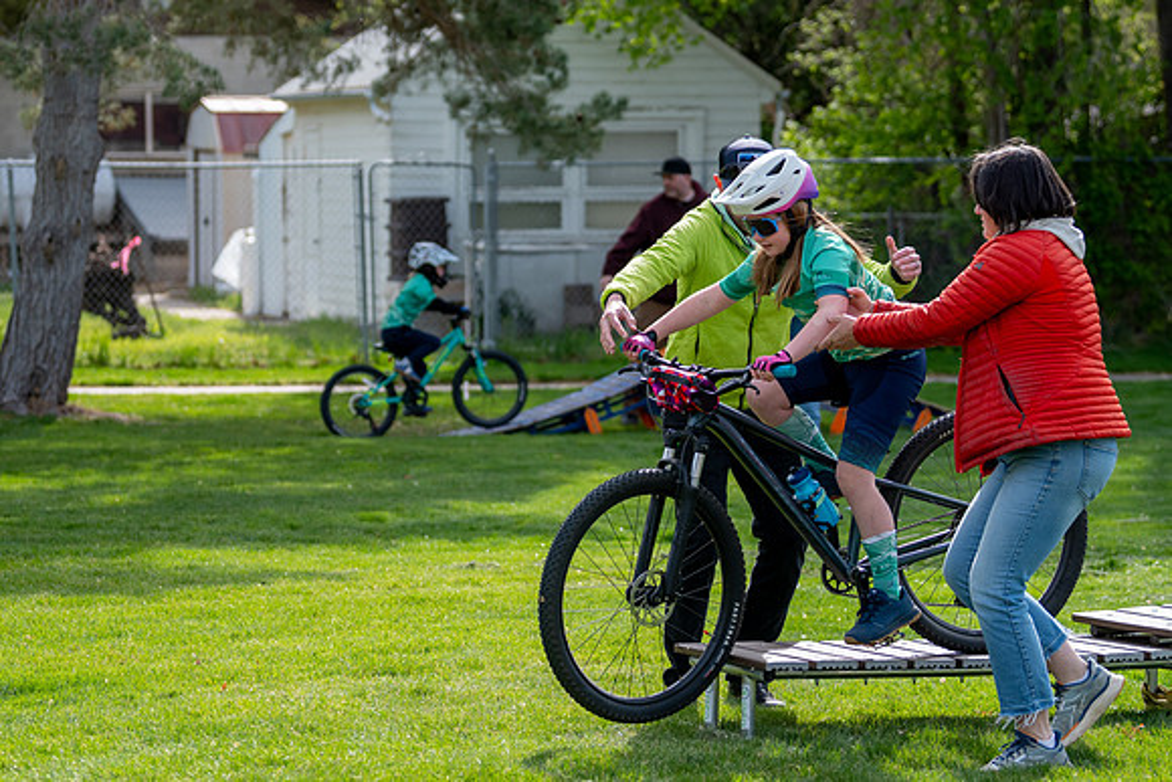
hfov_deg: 15.2
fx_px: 4383
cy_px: 391
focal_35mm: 135
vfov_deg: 10.2
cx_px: 572
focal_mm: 86
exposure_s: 1/2000
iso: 200
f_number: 2.8
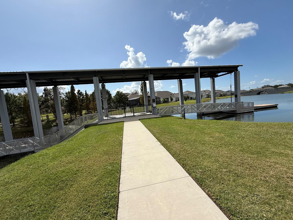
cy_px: 113
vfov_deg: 81.7
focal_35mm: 15
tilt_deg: -5.5
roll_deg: +4.9
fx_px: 127
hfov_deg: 98.1
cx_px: 151
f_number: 2.2
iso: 50
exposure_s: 1/3460
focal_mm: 2.22
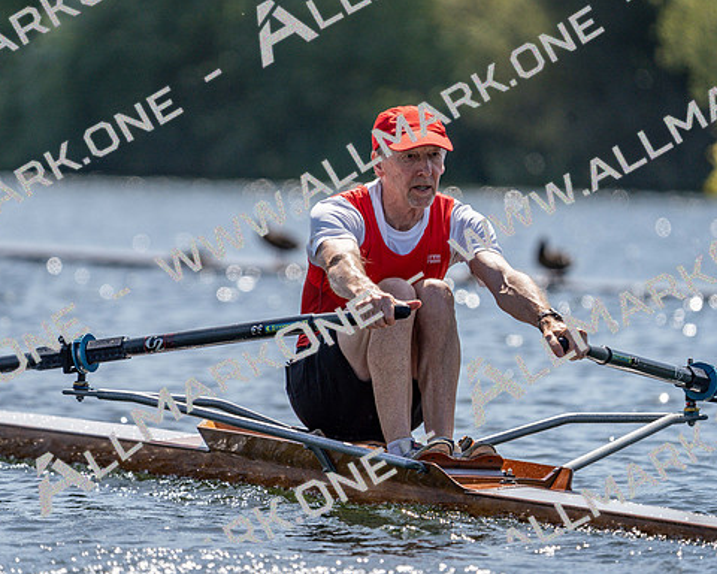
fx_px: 9549
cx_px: 339
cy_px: 286
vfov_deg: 3.4
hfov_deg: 4.3
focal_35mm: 450
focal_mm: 397
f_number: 6.3
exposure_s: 1/2000
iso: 250
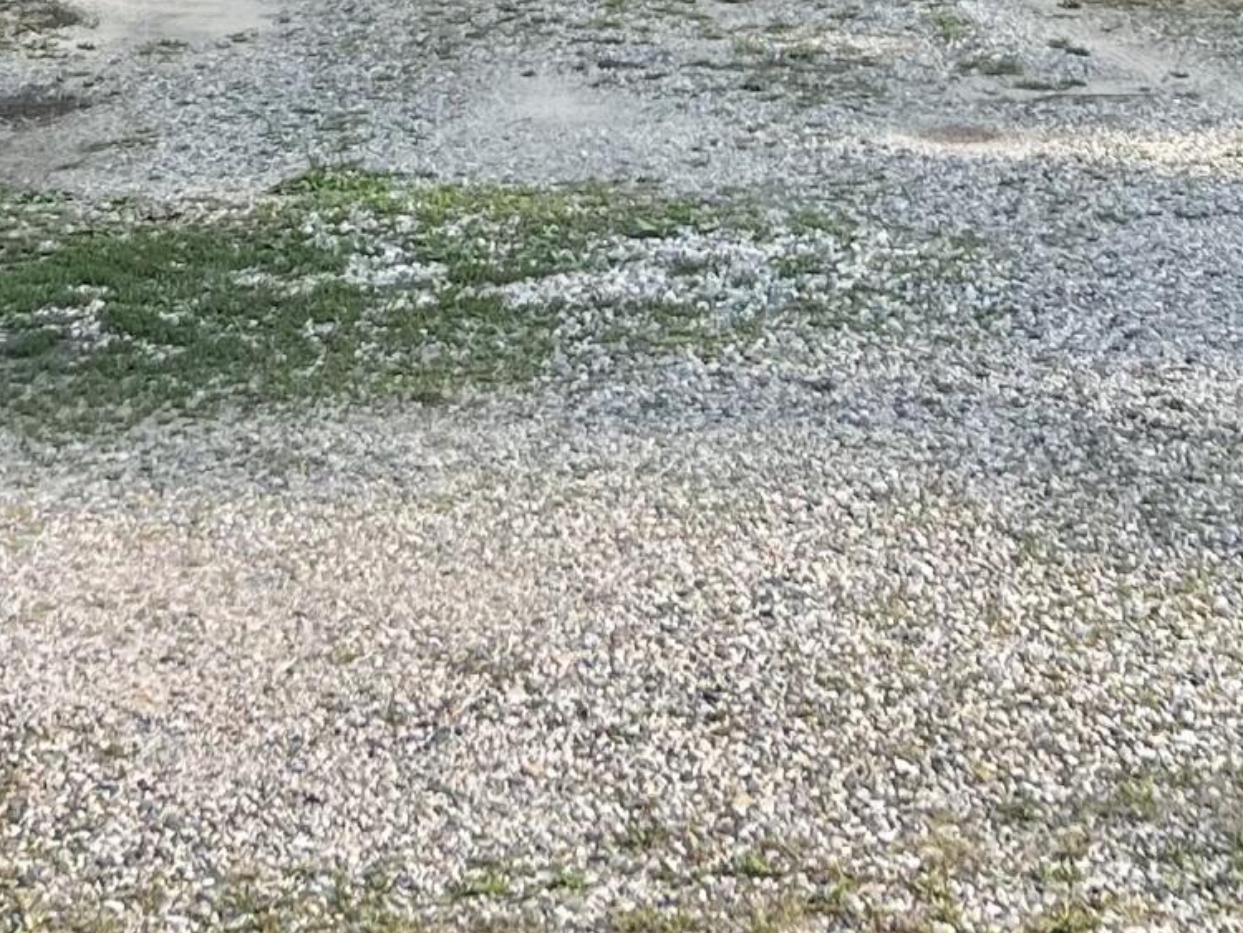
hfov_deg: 18.9
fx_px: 3736
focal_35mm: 104
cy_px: -618
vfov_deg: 13.2
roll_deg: -0.3
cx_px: 726
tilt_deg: +0.8
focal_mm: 5.7
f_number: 1.5
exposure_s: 1/662
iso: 50
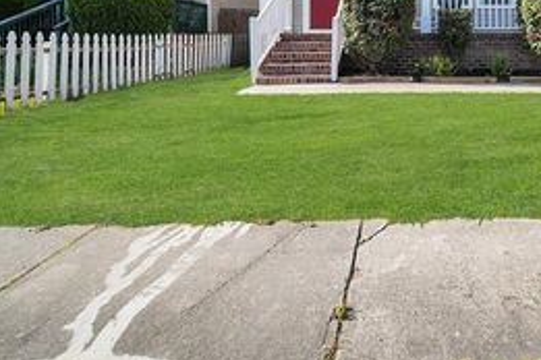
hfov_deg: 70.1
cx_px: 417
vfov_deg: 48.0
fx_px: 346
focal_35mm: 23
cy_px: 22
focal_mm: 12
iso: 1600
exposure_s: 1/2500
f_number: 7.1
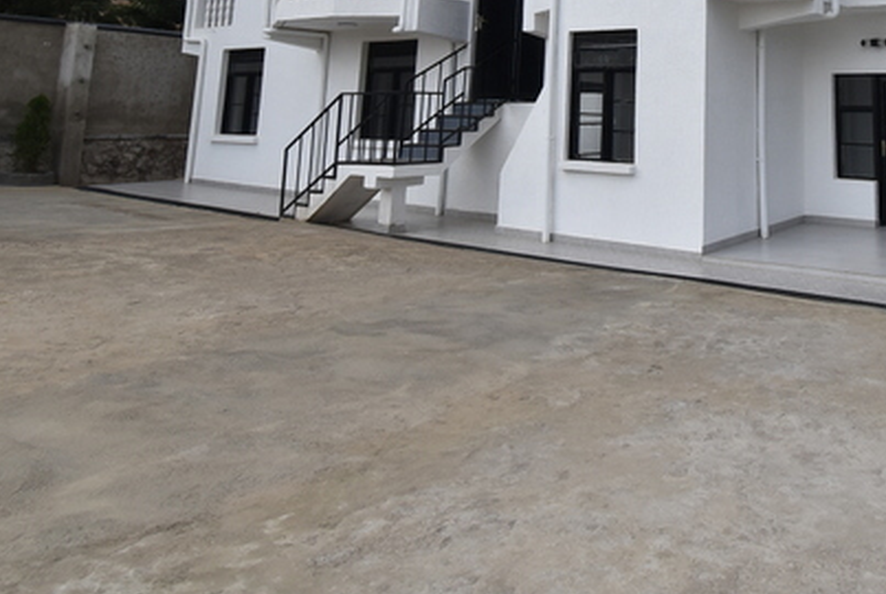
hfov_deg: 54.4
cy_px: -32
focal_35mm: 32
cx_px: 717
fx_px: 789
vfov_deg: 36.1
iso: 320
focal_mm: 10
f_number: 8
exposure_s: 1/640
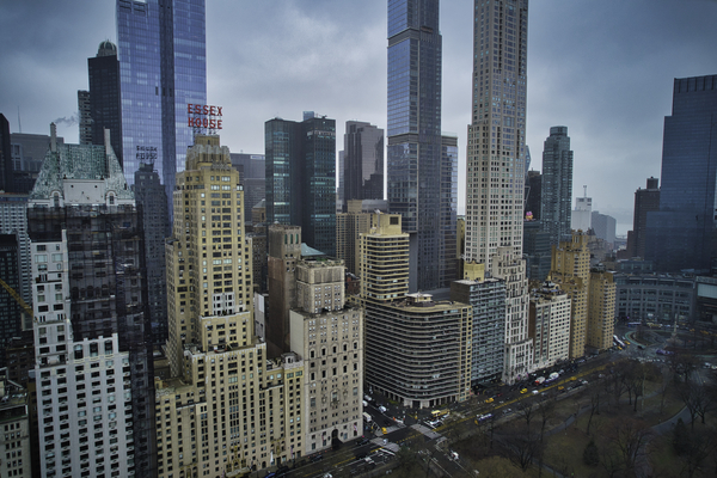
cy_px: 239
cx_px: 358
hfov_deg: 78.6
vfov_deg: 57.2
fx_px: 438
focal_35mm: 22
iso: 100
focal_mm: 8.38
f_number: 2.8
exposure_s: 1/500
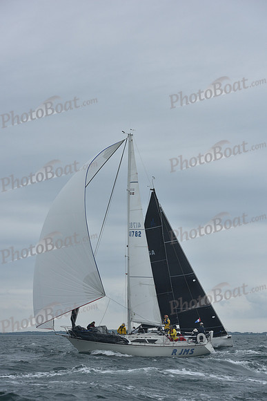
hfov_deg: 19.5
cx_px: 134
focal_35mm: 70
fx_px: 778
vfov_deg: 28.8
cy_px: 200
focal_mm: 70
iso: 320
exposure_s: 1/1000
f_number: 7.1
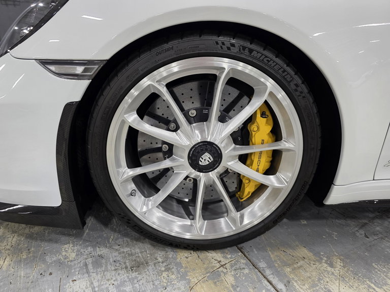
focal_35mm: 23
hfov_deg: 73.9
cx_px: 195
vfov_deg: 58.9
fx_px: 259
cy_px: 146
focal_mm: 6.3
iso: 400
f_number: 1.7
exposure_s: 1/120
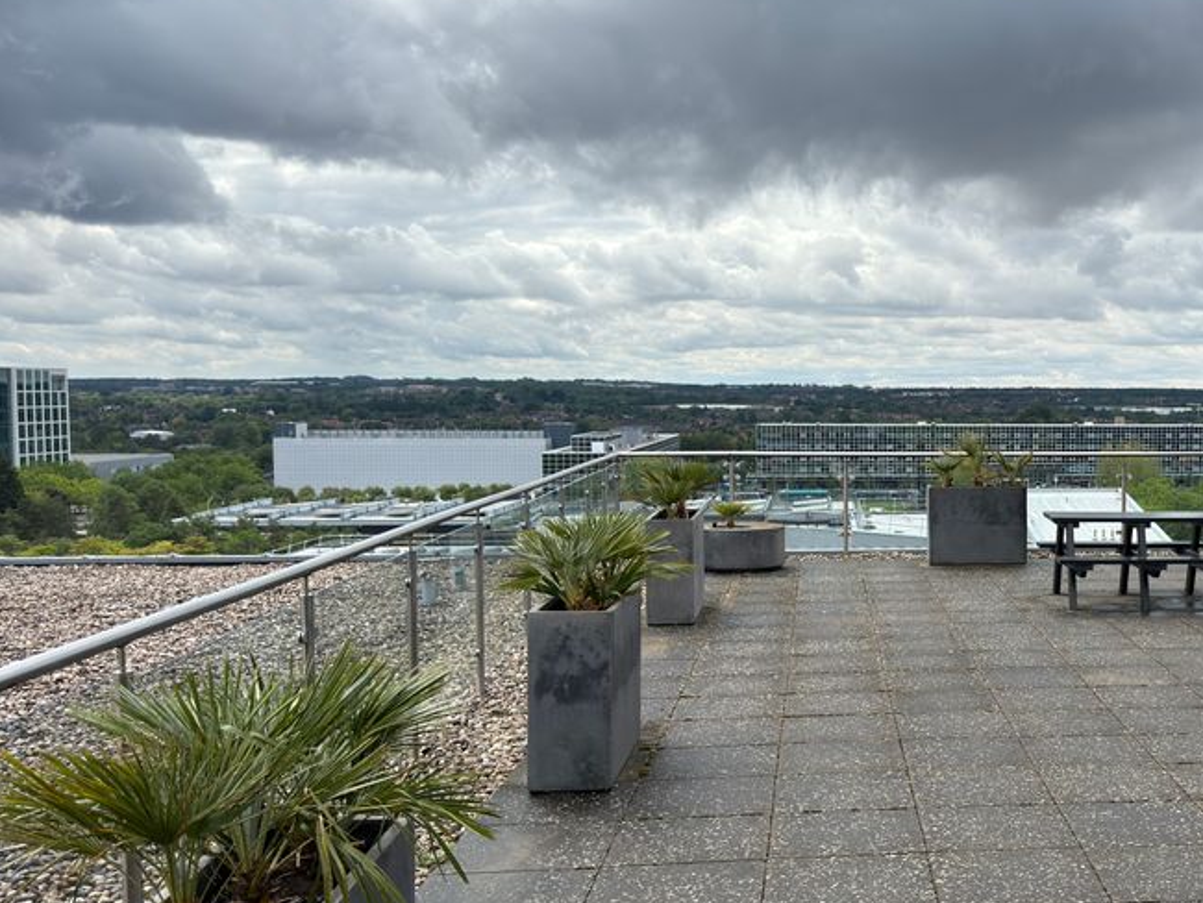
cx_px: 994
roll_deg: -1.0
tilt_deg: -2.5
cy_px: 478
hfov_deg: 43.2
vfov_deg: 35.1
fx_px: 1425
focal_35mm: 41
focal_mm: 6.76
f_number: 1.78
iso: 64
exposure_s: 1/3311
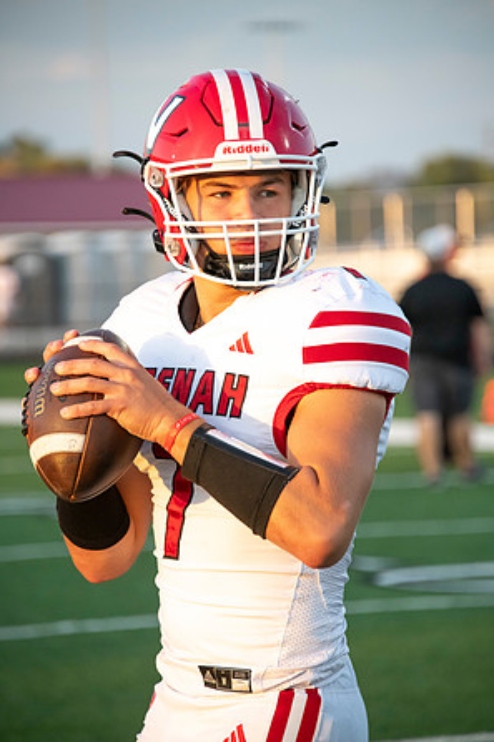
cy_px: 371
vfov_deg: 9.7
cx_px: 246
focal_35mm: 212
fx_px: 4367
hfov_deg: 6.5
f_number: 5.6
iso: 2000
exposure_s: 1/2000
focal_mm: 210
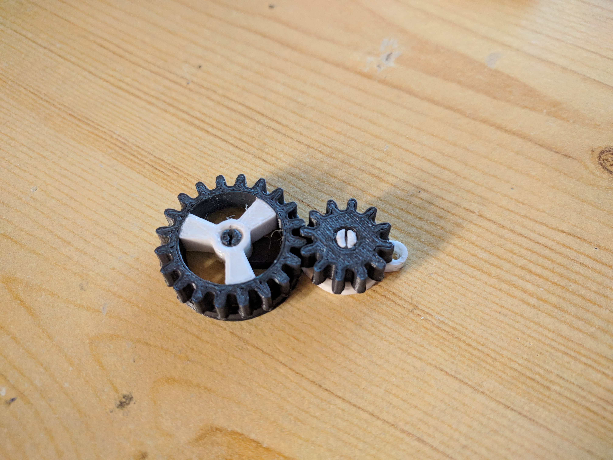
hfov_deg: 67.3
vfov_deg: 53.1
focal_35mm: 26
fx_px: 460
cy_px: 230
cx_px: 306
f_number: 2
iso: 918
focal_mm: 4.67
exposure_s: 1/28.7
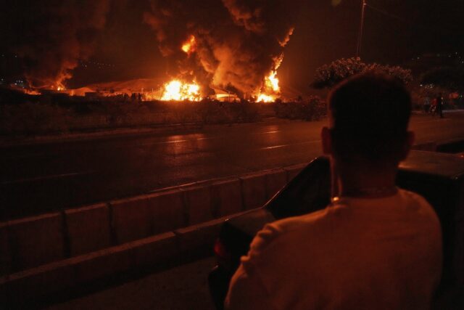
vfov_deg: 53.2
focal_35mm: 24
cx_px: 232
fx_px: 309
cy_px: 155
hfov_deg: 73.7
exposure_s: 1/125
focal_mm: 24
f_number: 4
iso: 8000
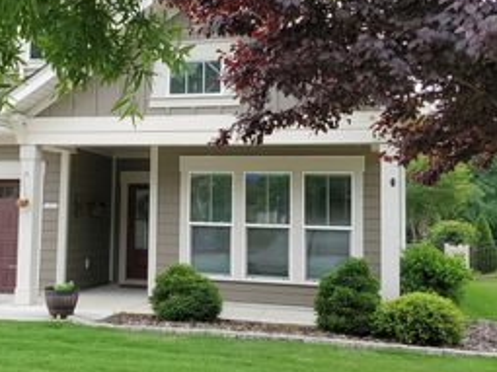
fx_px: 732
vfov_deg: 28.5
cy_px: 147
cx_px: 131
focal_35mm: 51
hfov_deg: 36.7
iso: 50
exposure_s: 1/767
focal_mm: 4.3
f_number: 1.5
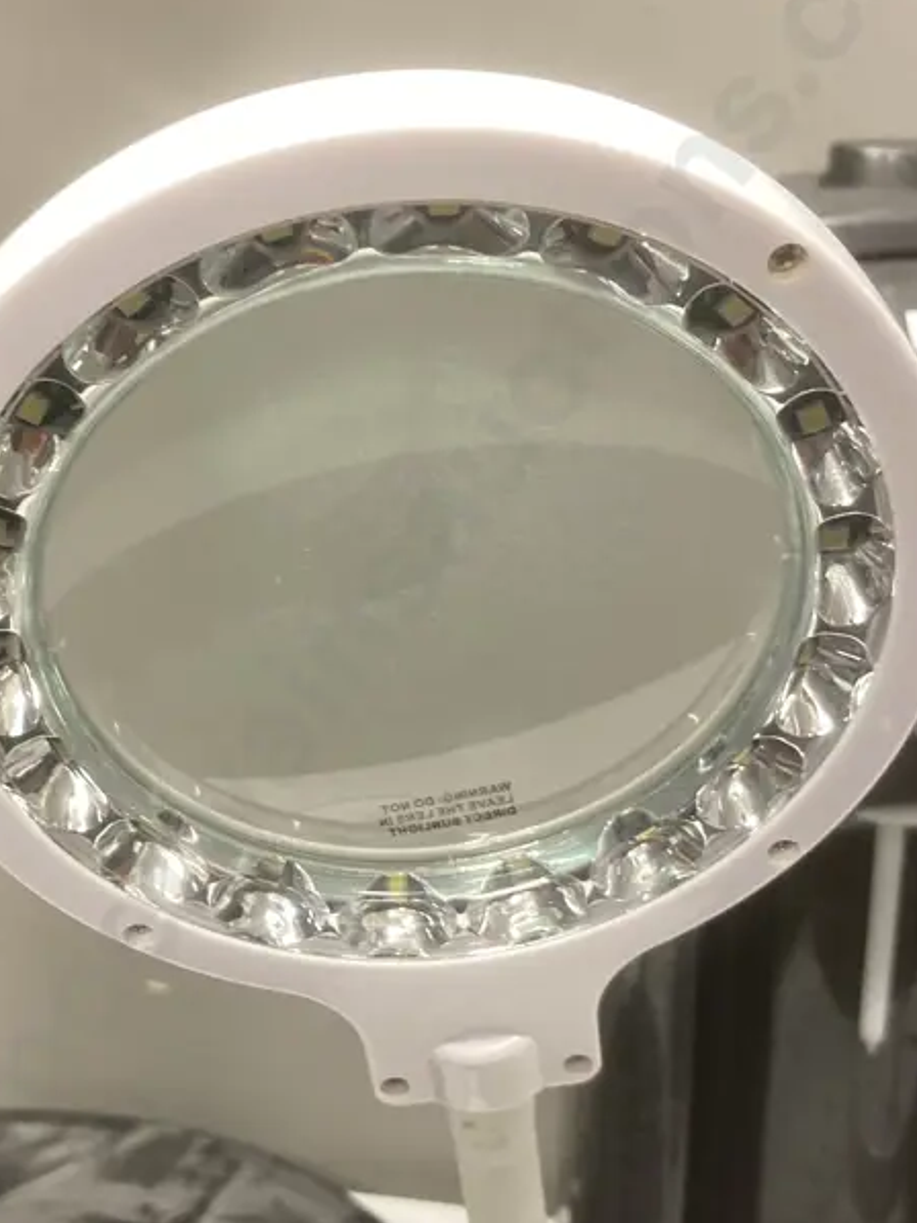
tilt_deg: -16.9
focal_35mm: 48
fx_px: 1695
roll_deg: -1.9
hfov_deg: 30.2
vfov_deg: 39.6
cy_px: 604
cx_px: 383
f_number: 1.8
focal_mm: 3.99
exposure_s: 1/50
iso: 125
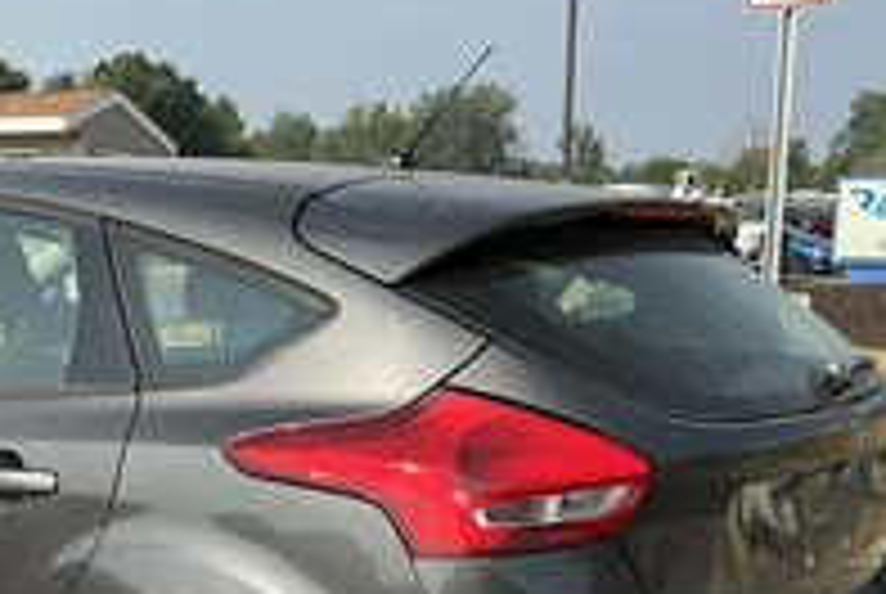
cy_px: 536
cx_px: 166
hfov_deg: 32.9
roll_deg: +0.0
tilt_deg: -9.9
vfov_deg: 22.5
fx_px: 1454
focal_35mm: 59
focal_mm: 3
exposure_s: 1/1342
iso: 25
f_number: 1.8
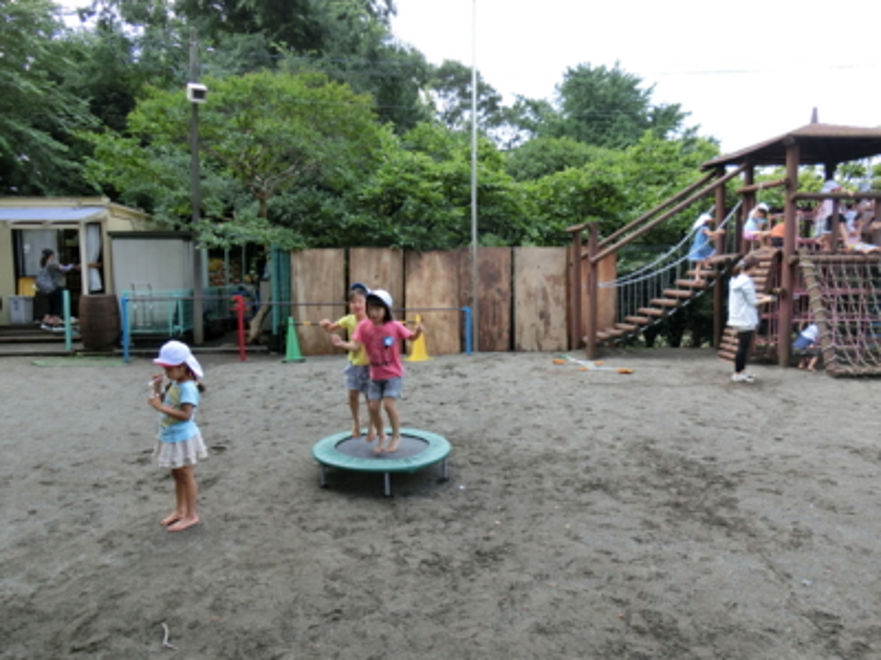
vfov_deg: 54.9
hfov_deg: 69.4
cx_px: 440
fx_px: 636
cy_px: 330
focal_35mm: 25
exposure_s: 1/200
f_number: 3.5
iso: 80
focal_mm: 4.5
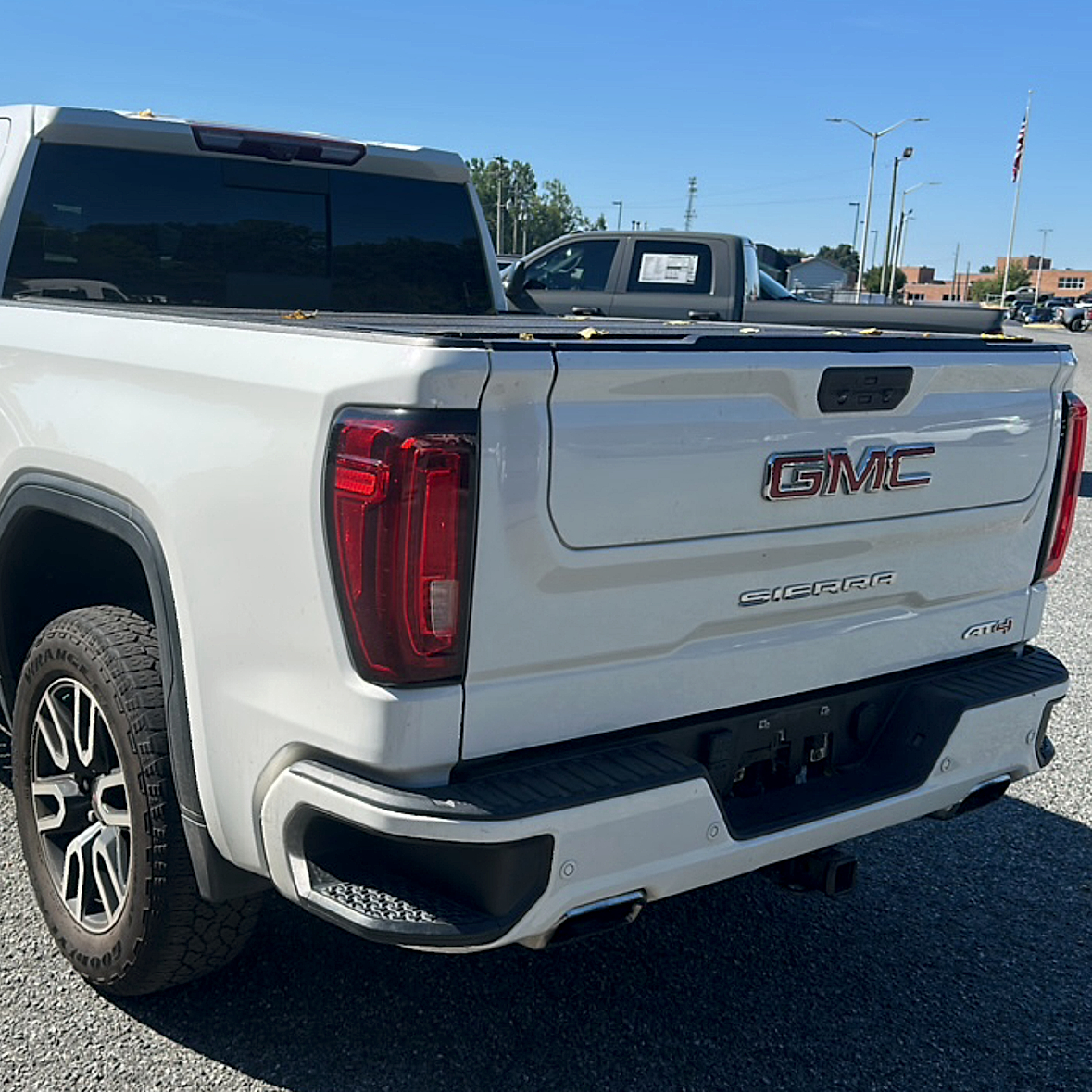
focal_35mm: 30
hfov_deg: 53.0
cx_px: 361
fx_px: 1071
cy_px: 553
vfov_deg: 54.0
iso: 80
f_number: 1.78
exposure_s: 1/4587
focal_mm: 6.86
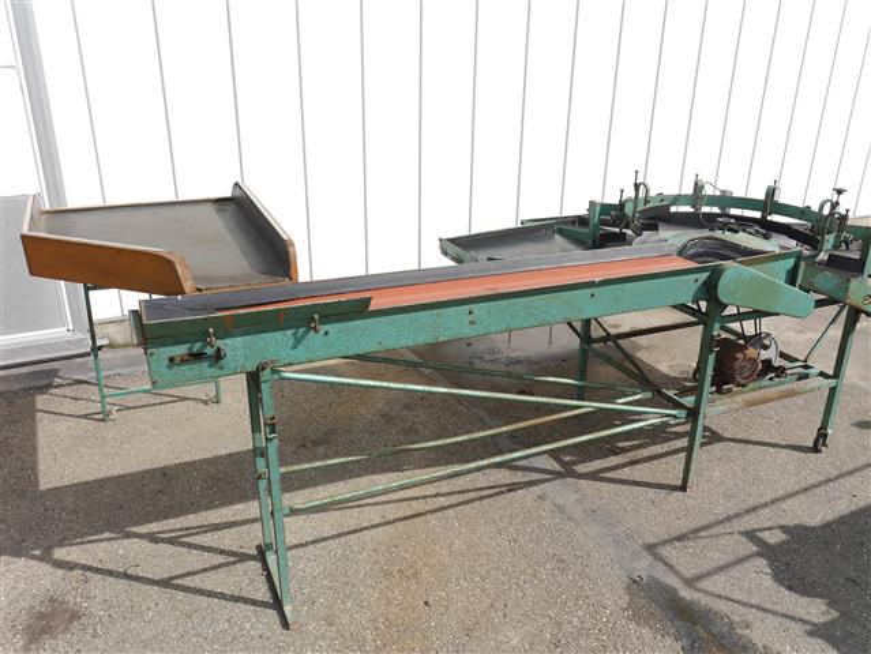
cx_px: 436
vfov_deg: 49.8
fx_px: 705
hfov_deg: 63.4
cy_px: 327
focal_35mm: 28
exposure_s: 1/400
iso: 160
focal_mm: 14
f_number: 8
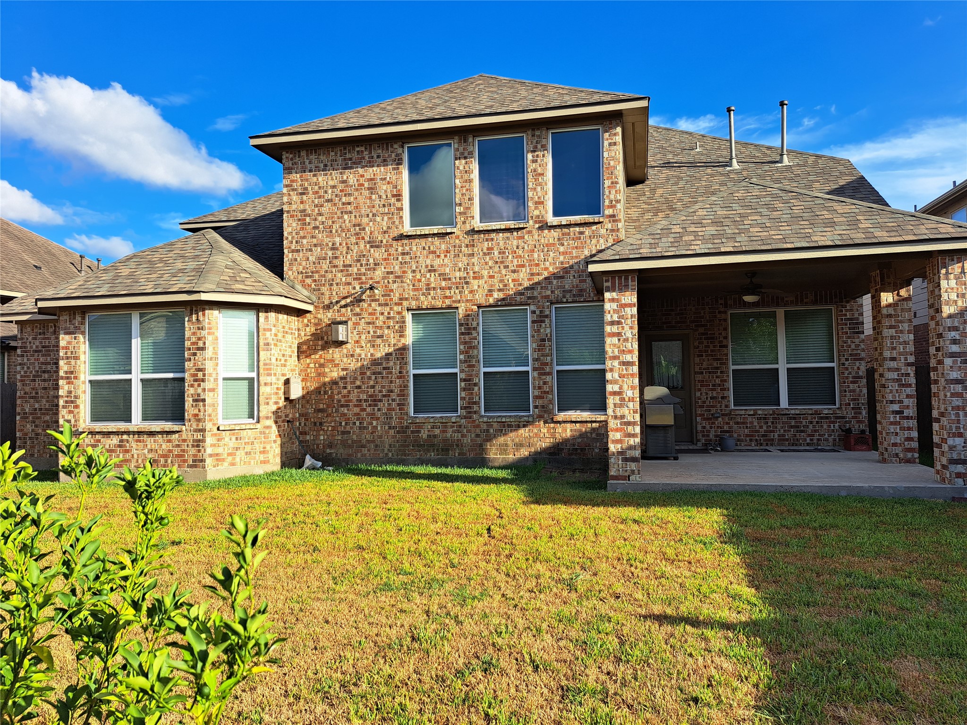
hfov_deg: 71.6
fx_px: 670
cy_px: 362
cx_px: 484
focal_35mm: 24
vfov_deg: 56.8
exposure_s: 1/934
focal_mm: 5.23
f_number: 1.8
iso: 50
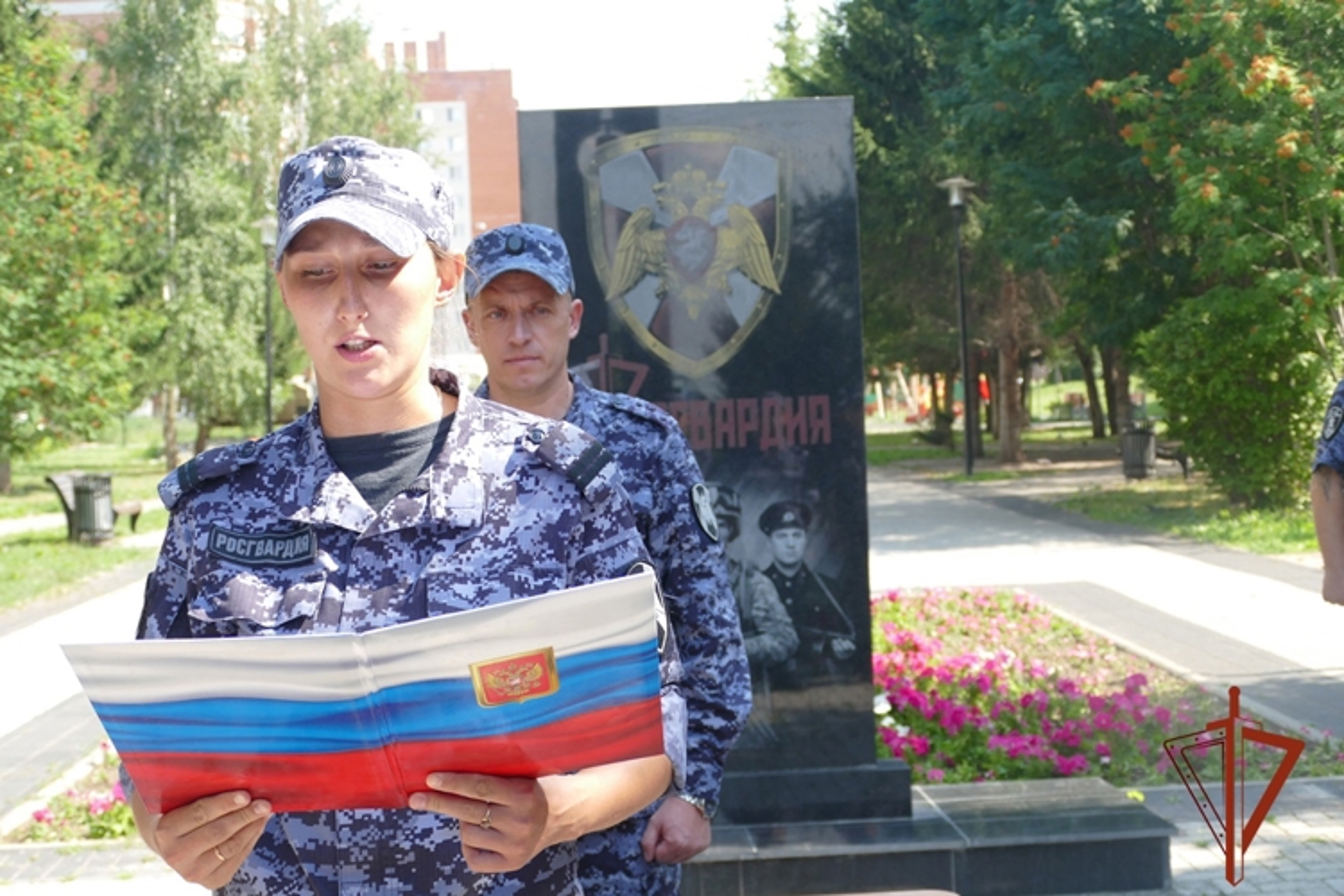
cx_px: 672
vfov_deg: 21.6
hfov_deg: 31.9
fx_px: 2352
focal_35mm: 63
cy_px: 448
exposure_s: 1/250
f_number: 3.6
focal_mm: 22.94
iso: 125
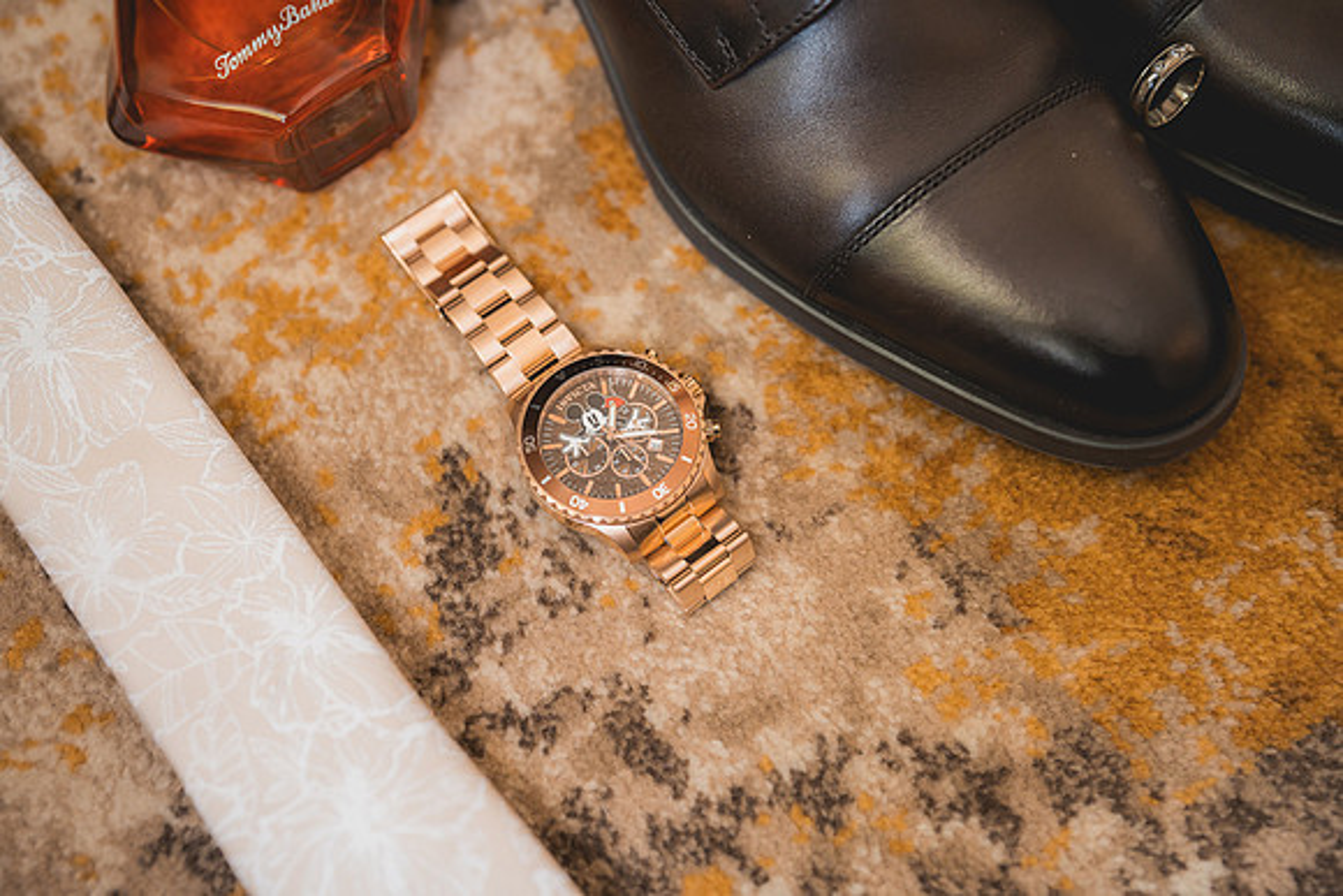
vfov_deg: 27.0
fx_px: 1866
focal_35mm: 50
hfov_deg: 39.6
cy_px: 448
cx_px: 672
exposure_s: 1/160
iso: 1250
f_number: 2.5
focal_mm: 50
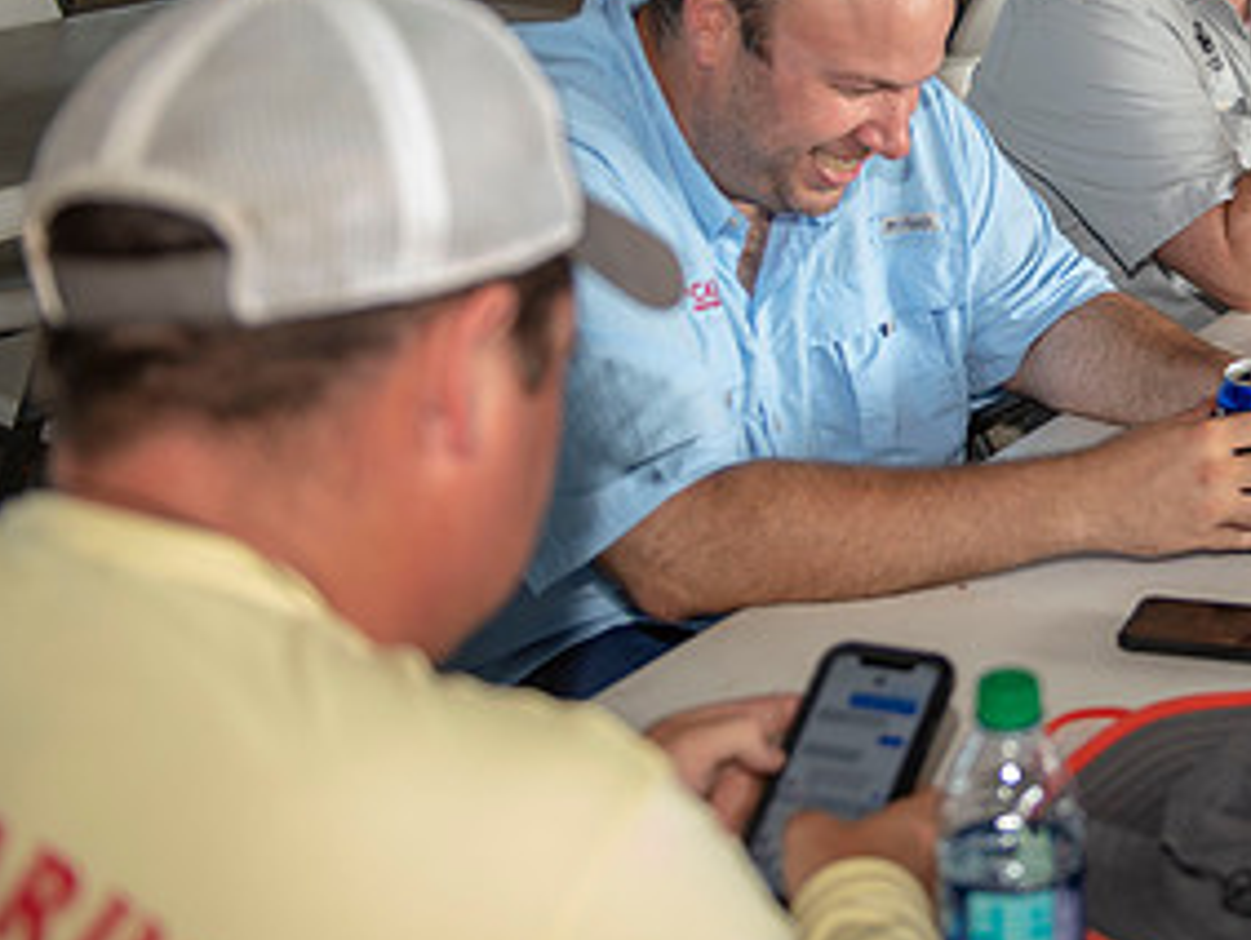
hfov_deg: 24.9
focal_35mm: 75
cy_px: 222
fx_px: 2713
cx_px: 1202
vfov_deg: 19.5
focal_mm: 38
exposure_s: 1/60
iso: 50
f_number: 2.8
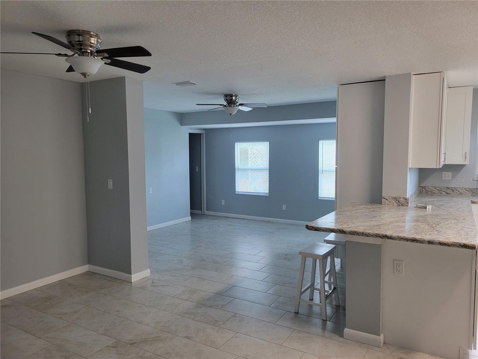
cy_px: 180
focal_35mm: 26
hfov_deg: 67.3
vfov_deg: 53.1
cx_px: 239
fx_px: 359
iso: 200
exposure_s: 1/60
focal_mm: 5.4
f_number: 1.8
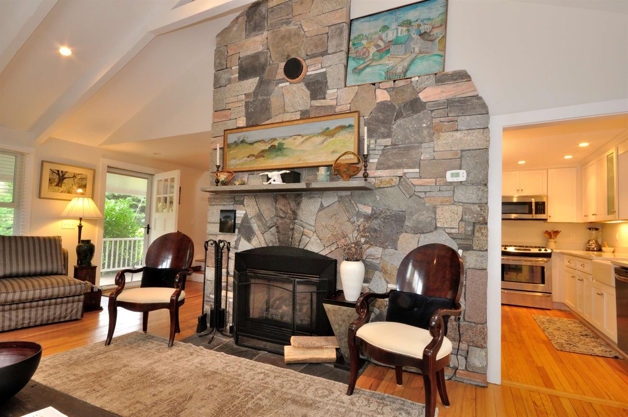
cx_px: 314
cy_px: 208
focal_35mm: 18
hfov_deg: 90.1
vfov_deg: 67.2
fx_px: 313
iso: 400
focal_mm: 12
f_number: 18
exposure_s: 1/2
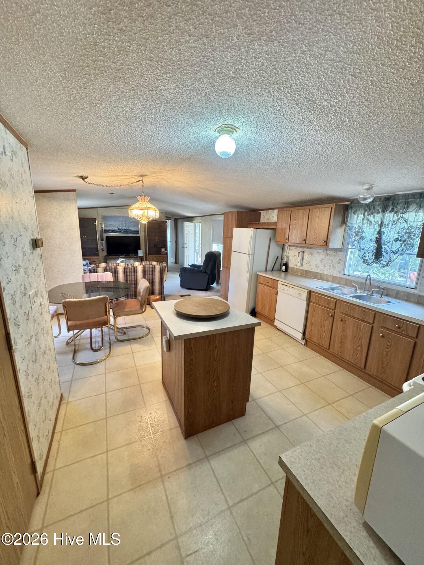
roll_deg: -1.5
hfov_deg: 85.7
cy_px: 282
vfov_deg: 102.1
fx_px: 229
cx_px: 212
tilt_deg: -12.3
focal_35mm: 14
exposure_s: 1/60
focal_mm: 2.22
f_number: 2.2
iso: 250
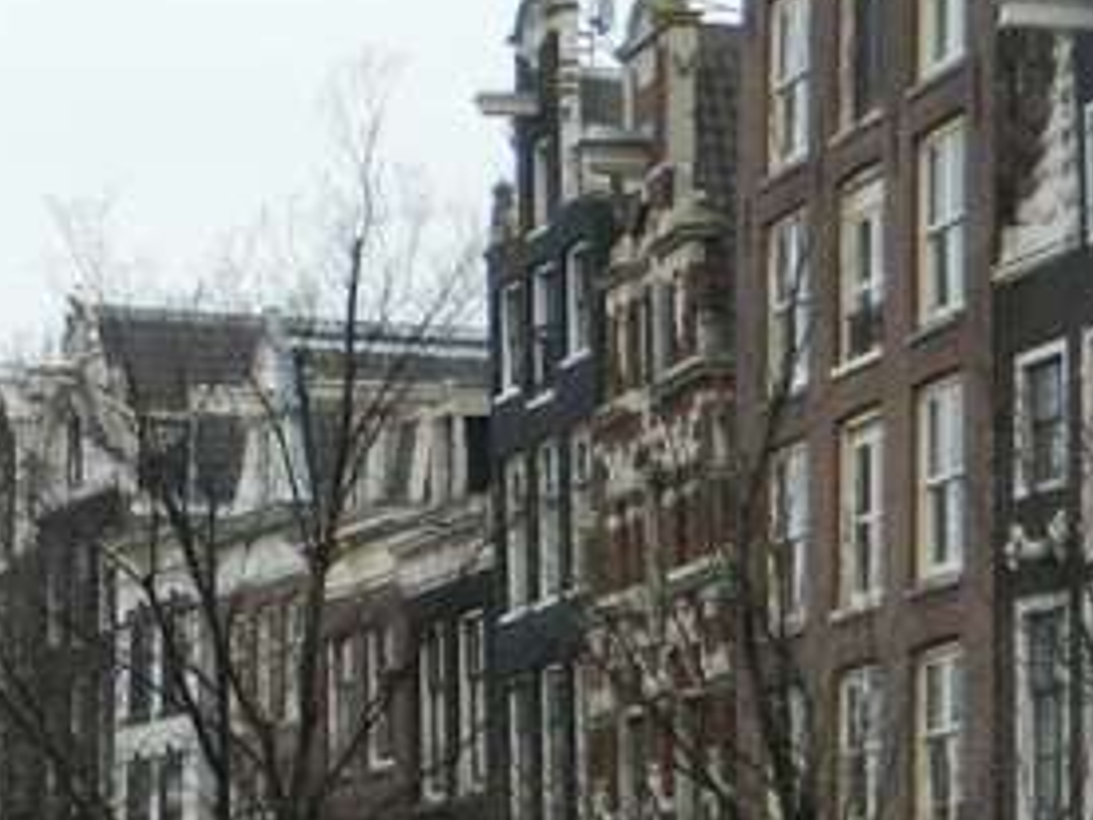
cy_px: 1141
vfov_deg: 8.6
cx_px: -768
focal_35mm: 170
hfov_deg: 11.0
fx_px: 5368
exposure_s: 1/50
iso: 125
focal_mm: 8.4
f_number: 3.6
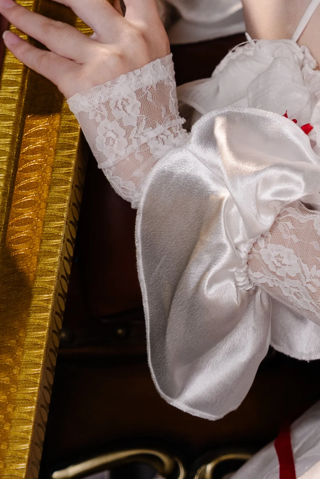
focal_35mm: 283
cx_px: 201
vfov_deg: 7.2
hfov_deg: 4.9
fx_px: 3772
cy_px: -36
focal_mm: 65
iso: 125
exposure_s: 1/80
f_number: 2.8
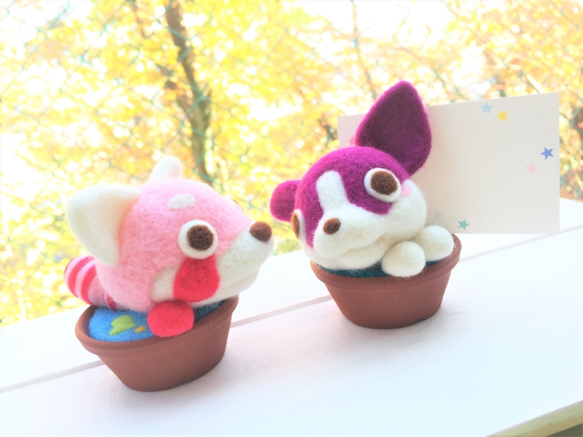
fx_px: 488
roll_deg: +8.4
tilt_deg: -14.5
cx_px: 292
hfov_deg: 61.7
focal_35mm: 29
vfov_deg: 48.2
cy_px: 218
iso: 32
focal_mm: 4.15
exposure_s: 1/60
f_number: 2.2
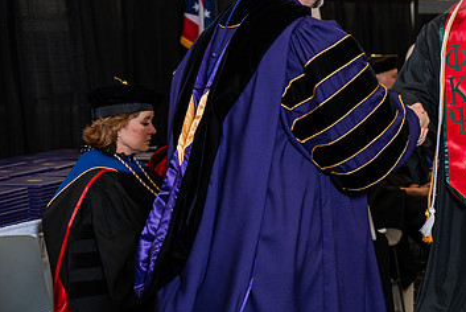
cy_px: 63
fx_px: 1490
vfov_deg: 11.9
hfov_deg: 17.6
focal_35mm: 115
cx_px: 379
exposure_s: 1/200
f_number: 4.5
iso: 1250
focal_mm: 70
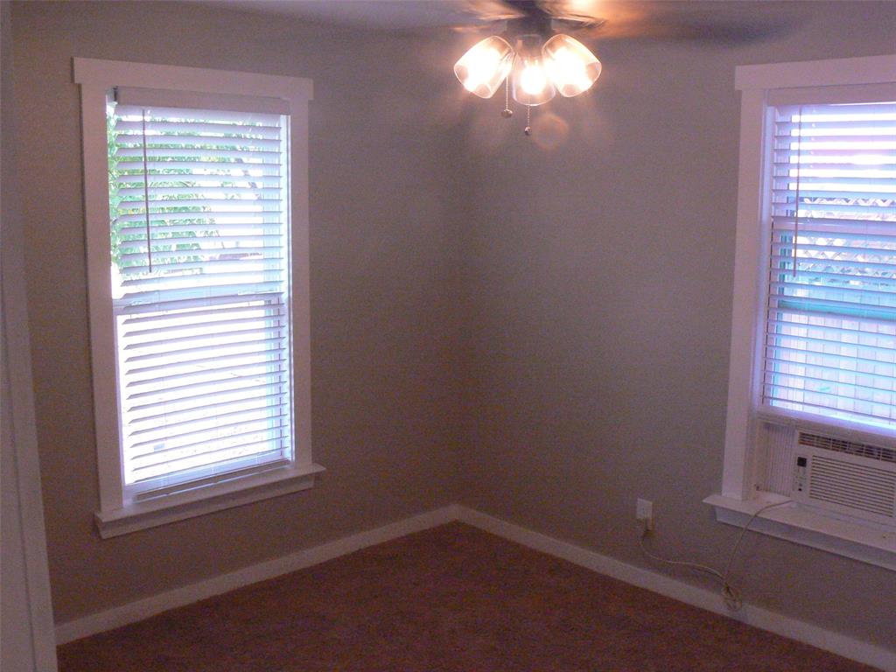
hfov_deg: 51.4
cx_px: 448
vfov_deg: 39.7
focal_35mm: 36
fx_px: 932
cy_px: 336
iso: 400
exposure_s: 1/30
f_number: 7.1
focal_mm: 6
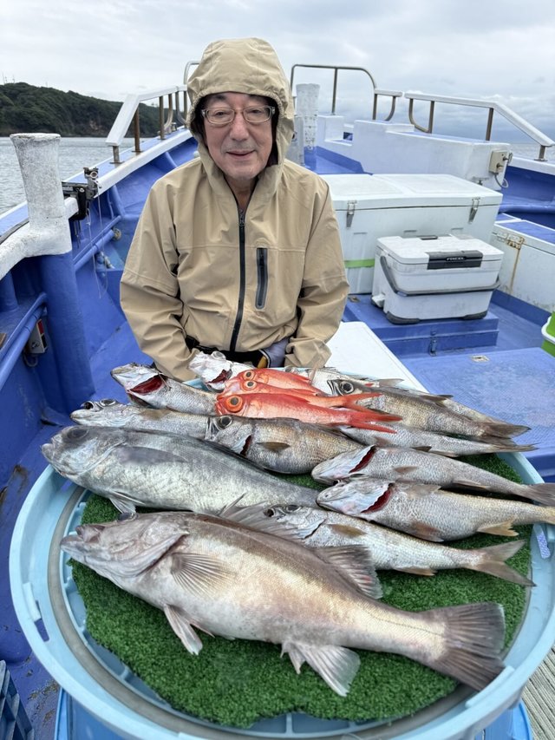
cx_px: 278
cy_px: 370
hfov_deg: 56.8
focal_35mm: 24
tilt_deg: -23.6
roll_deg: -0.7
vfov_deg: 71.6
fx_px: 513
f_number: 1.78
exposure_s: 1/2000
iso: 80
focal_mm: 6.76
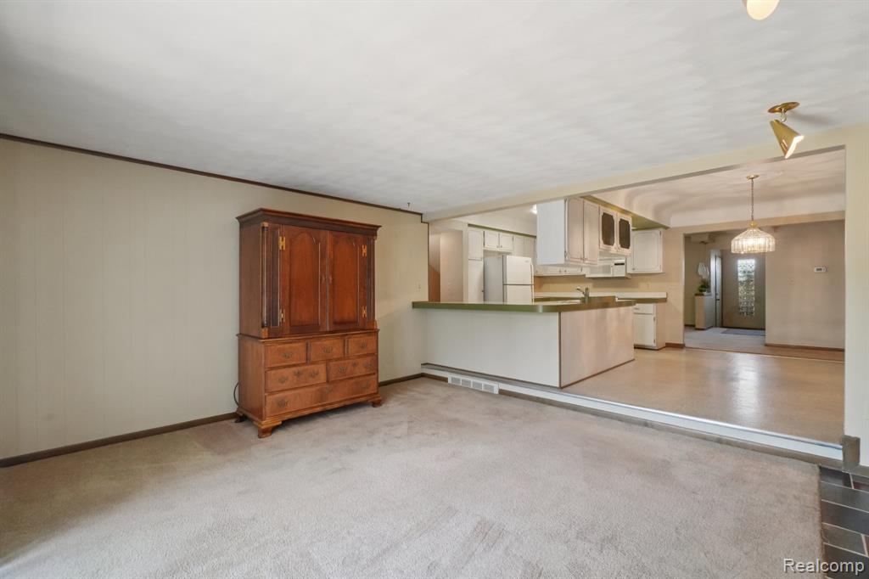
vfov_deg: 77.3
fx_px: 362
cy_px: 290
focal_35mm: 15
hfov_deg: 100.4
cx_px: 434
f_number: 8
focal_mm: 10
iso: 1600
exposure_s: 1/30
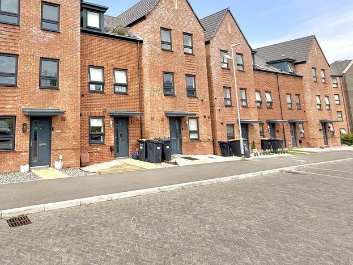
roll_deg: -0.4
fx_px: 234
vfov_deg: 57.3
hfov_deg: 67.7
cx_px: 76
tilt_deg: +8.3
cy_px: 83
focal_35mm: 23
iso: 50
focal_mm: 2.22
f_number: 2.2
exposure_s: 1/1399
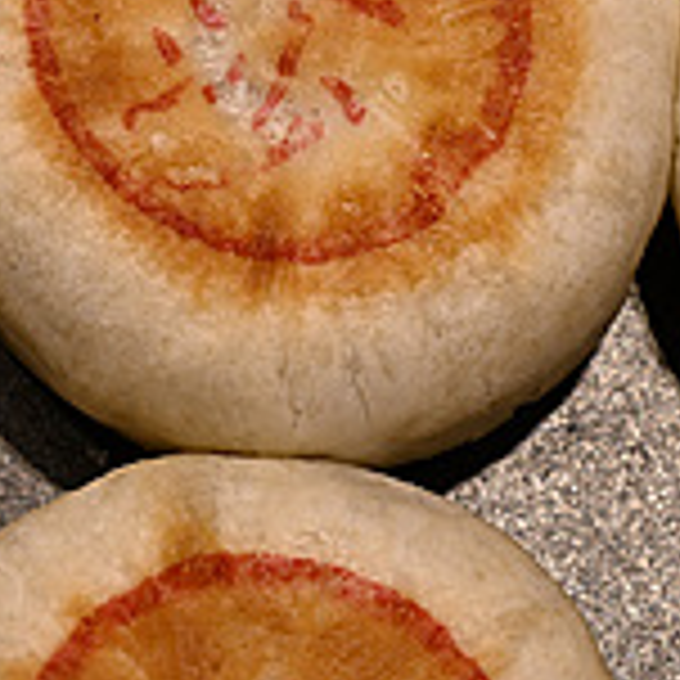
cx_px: 252
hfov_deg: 10.0
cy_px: 448
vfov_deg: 10.0
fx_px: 3889
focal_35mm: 175
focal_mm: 39
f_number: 5.6
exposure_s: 1/125
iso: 140
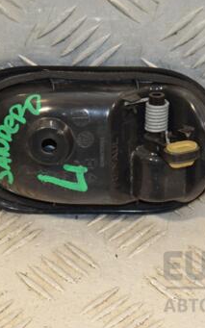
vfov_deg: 10.4
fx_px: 1806
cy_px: 138
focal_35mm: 202
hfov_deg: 6.5
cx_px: 145
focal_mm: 75
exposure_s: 1/160
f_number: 5.3
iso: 800
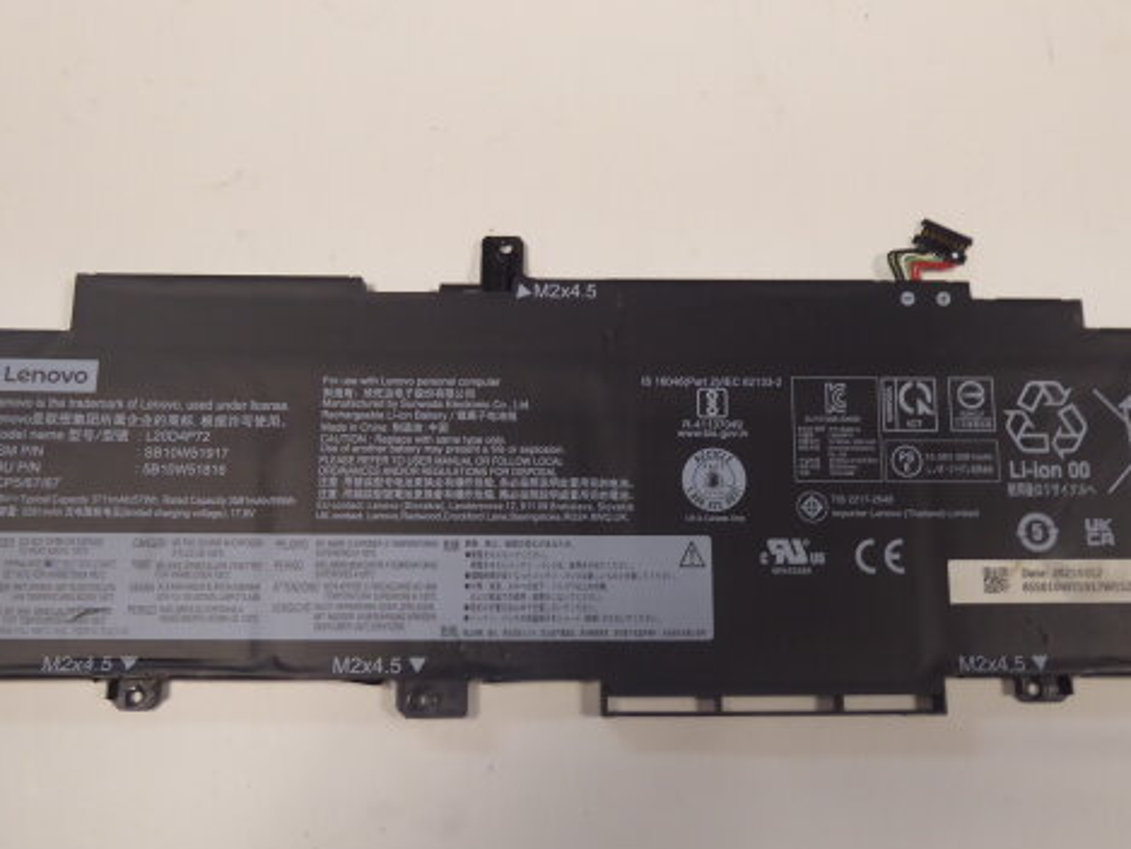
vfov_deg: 44.1
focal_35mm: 32
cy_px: 482
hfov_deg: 56.8
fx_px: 1046
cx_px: 588
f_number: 3.3
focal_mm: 4.3
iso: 320
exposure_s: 1/60
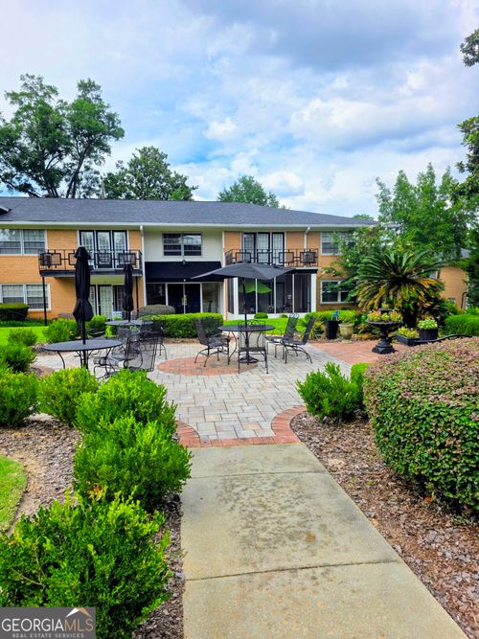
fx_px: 424
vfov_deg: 73.9
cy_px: 320
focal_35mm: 23
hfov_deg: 58.9
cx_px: 240
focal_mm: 6.3
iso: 80
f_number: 1.7
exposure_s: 1/3540
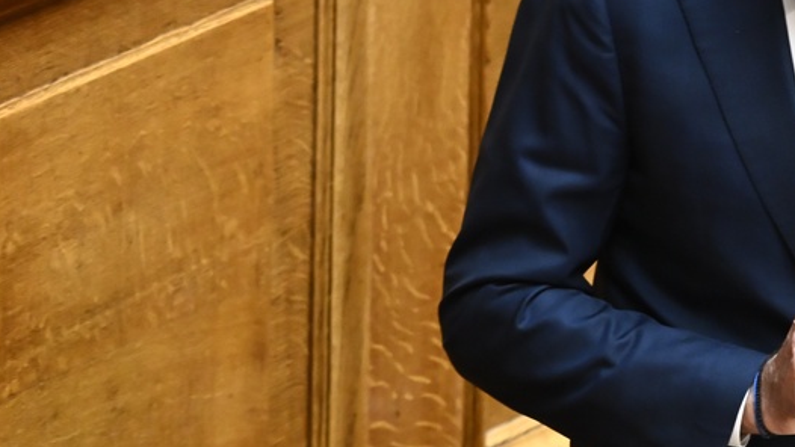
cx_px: 902
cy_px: 97
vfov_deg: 1.3
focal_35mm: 932
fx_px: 19649
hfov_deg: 2.3
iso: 5000
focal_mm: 390
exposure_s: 1/200
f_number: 6
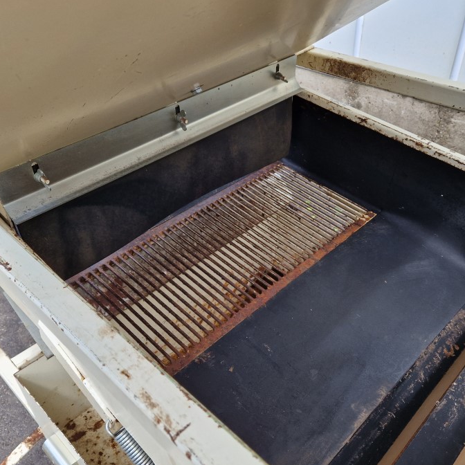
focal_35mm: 31
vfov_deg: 52.5
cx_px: 244
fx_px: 471
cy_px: 253
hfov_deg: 52.5
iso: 50
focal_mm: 5.4
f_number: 1.8
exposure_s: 1/254
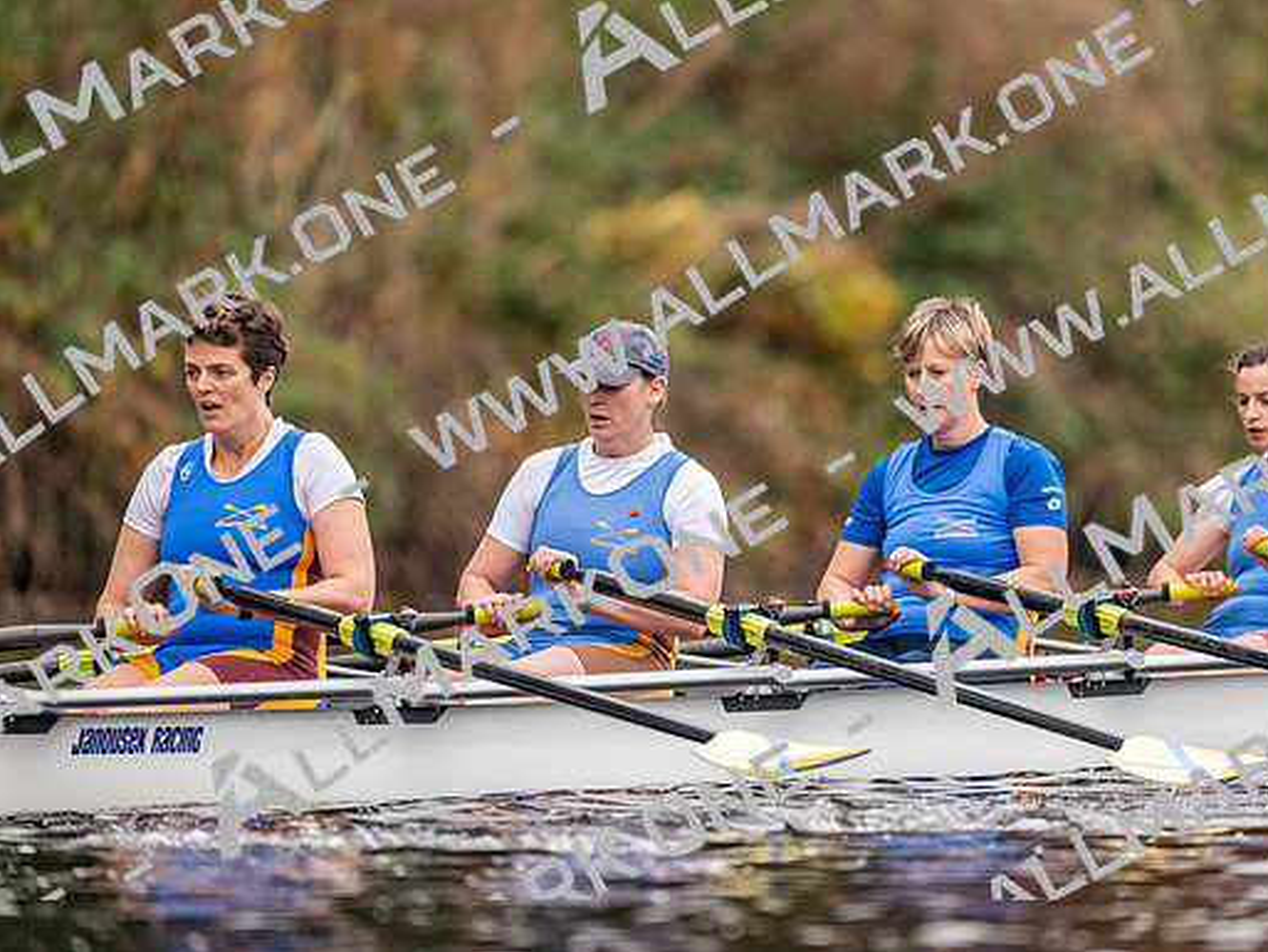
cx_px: 714
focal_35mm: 652
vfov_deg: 2.3
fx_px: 23889
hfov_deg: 3.0
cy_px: 476
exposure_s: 1/2500
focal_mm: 600
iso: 4000
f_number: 4
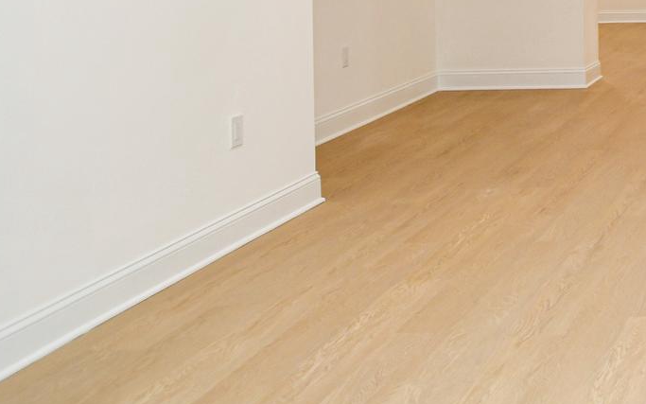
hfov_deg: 29.0
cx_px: 866
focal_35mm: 55
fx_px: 968
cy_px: -58
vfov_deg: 22.1
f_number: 4
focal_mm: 12
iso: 200
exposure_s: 1/60
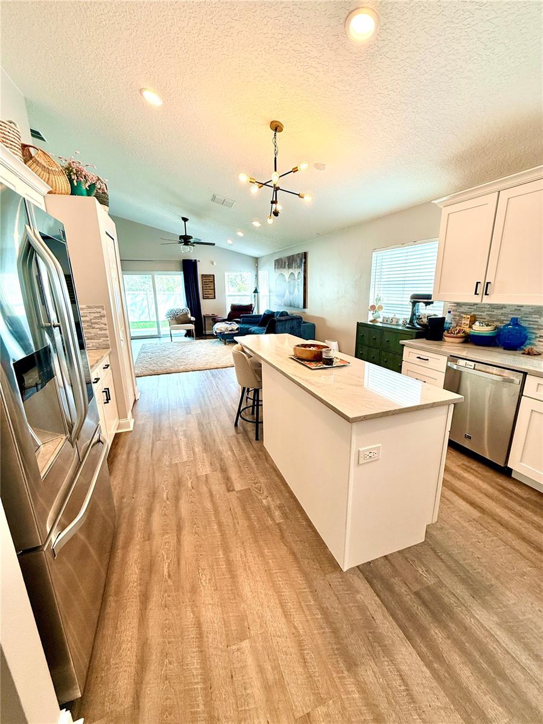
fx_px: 293
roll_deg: +0.3
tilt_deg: -13.6
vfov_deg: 102.1
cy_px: 362
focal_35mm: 14
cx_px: 272
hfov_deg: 85.7
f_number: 2.2
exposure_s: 1/120
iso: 125
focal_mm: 2.22
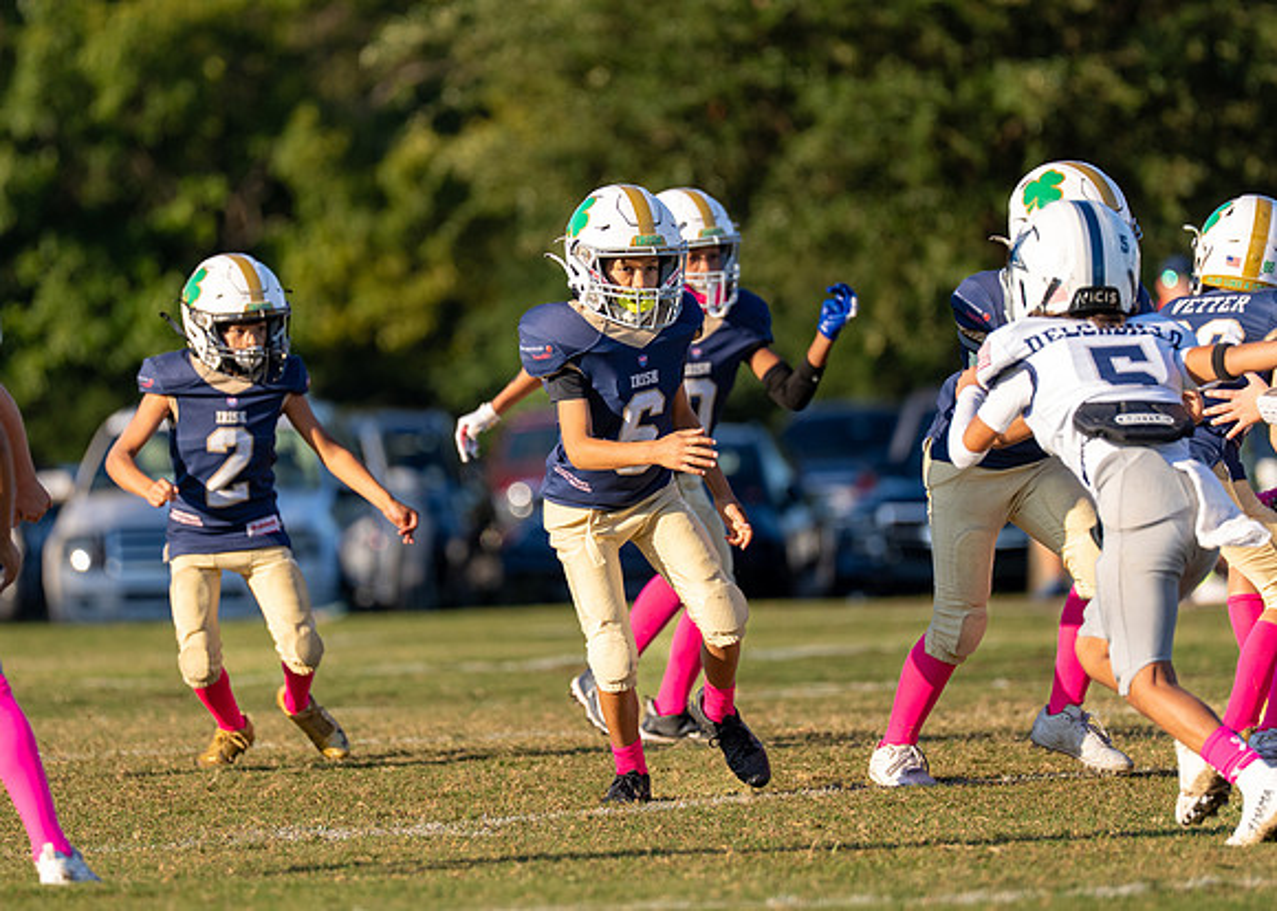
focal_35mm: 370
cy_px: 397
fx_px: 13404
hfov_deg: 5.5
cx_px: 619
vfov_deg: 3.9
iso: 200
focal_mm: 200
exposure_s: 1/2000
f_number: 2.8
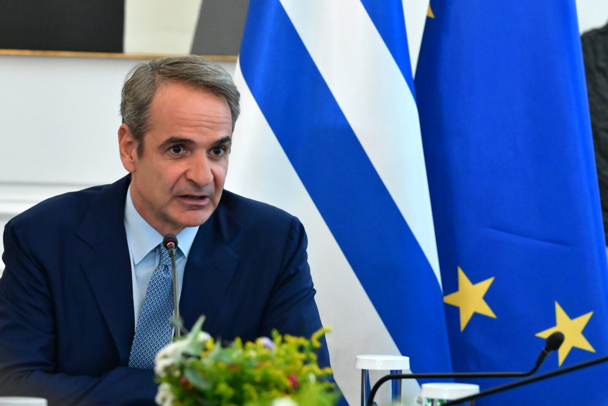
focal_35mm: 300
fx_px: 5066
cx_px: 304
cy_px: 203
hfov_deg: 6.9
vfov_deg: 4.6
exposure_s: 1/500
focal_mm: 200
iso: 8000
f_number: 5
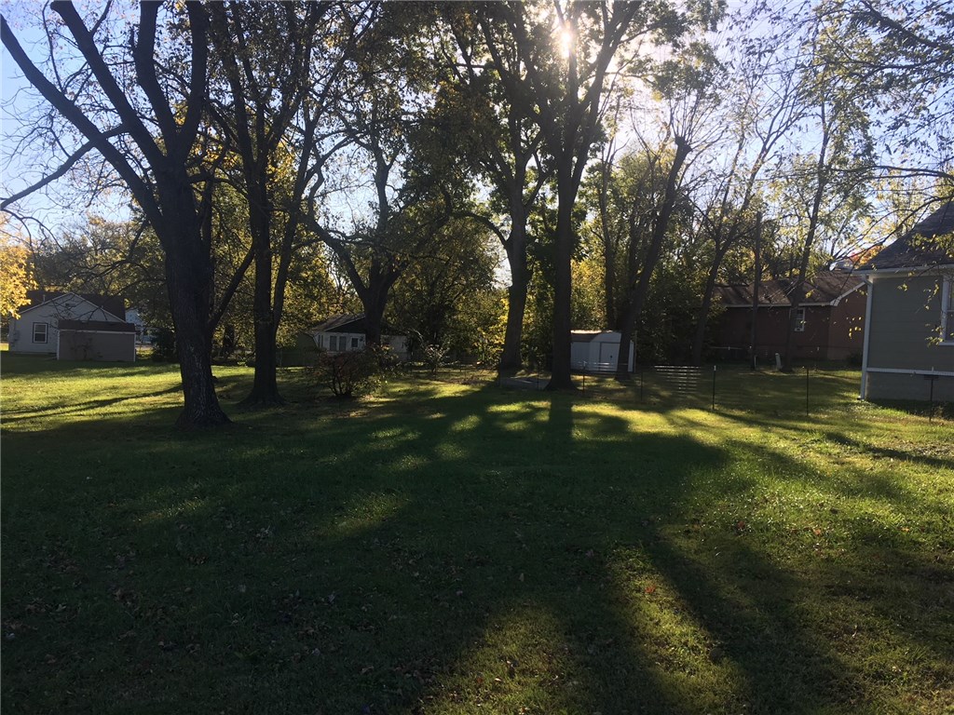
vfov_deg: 48.2
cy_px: 358
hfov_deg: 61.7
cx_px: 477
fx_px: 799
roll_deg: -3.9
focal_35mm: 29
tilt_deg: -1.7
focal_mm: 4.15
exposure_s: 1/490
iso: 25
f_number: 2.2
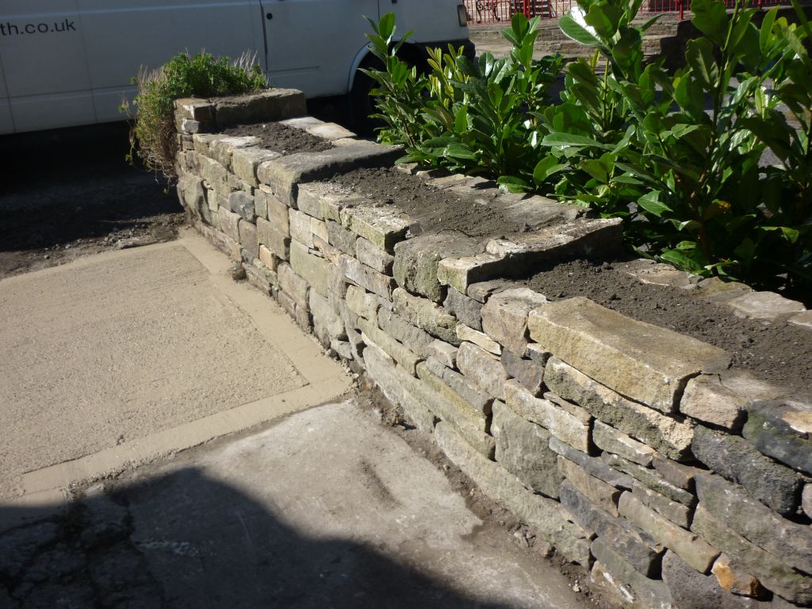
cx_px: 406
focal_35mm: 33
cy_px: 304
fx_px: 774
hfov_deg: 55.4
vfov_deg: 42.9
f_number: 8
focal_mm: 5.5
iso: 80
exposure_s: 1/160
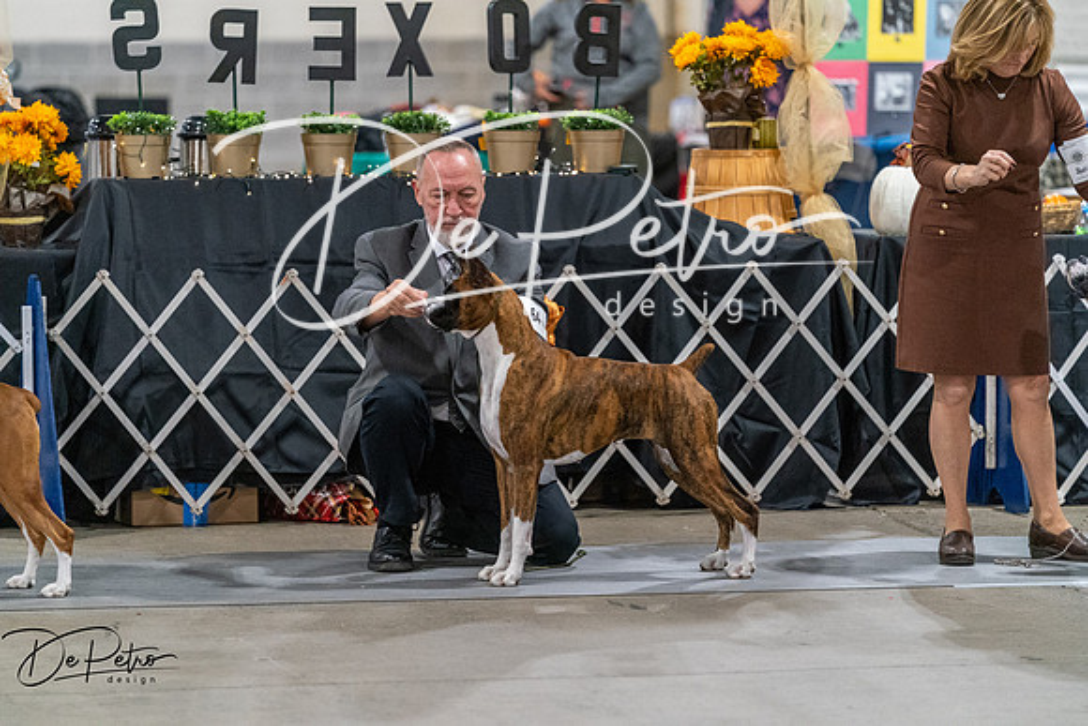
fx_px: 6046
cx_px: 544
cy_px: 363
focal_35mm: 200
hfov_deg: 10.3
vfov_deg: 6.9
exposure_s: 1/250
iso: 6400
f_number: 3.5
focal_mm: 200
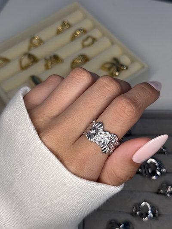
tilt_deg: -59.0
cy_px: 114
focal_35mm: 48
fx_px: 318
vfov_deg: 39.6
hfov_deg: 30.3
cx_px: 86
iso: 80
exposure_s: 1/119
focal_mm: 6.76
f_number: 1.78
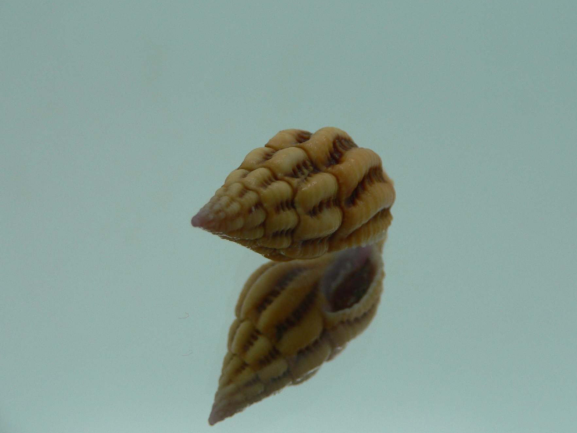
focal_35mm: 40
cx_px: 298
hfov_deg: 46.8
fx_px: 667
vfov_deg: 35.9
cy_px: 203
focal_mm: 4.6
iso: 80
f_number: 2.8
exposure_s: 1/60
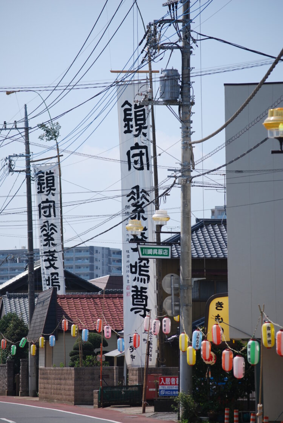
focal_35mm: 158
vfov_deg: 13.0
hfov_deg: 8.7
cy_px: 212
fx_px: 1851
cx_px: 142
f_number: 5.6
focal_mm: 105
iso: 100
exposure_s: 1/500
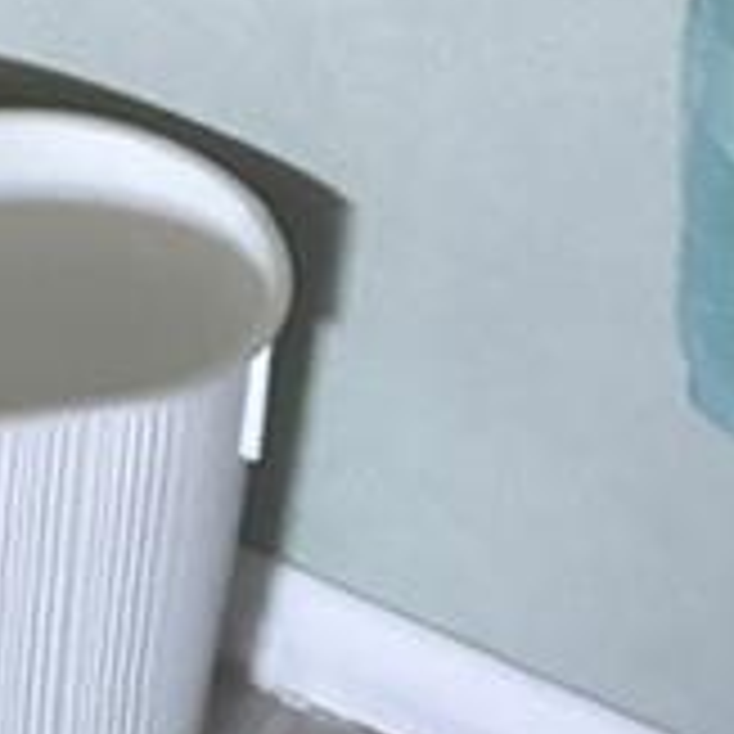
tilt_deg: -16.0
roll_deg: +1.4
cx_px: -1049
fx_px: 4054
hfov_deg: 9.2
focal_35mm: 169
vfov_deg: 8.9
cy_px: -1297
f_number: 1.6
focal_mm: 5.96
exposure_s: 1/40
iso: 640
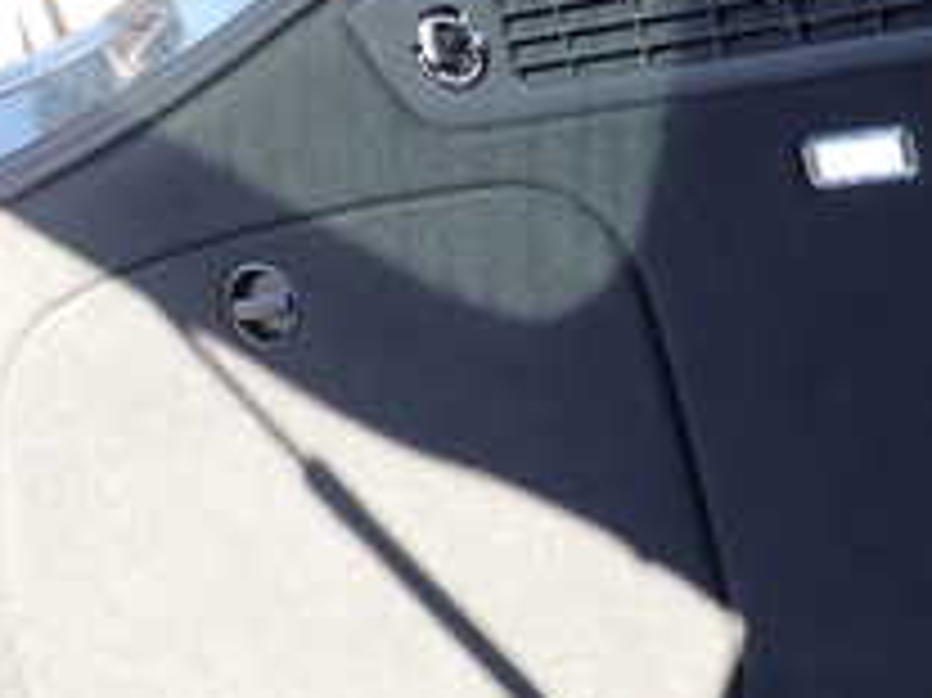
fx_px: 2341
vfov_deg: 16.9
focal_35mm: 87
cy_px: 225
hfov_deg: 22.2
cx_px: 761
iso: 100
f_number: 3.2
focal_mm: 5.4
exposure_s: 1/100
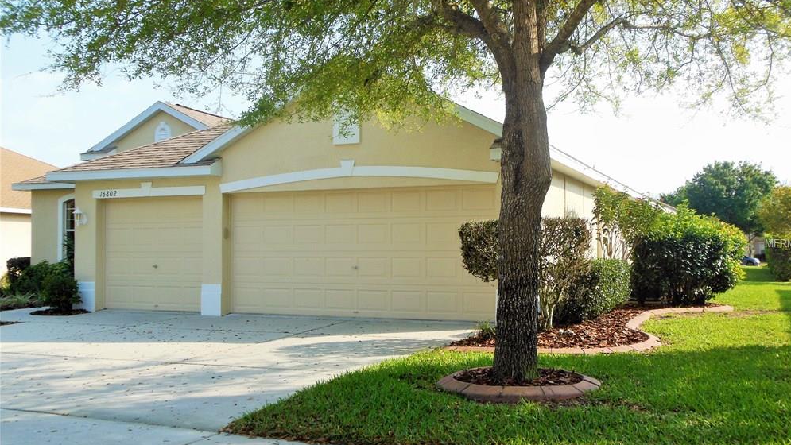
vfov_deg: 32.0
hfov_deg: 54.0
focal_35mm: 37
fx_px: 776
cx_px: 406
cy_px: 244
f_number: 3.5
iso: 125
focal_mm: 6
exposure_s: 1/800
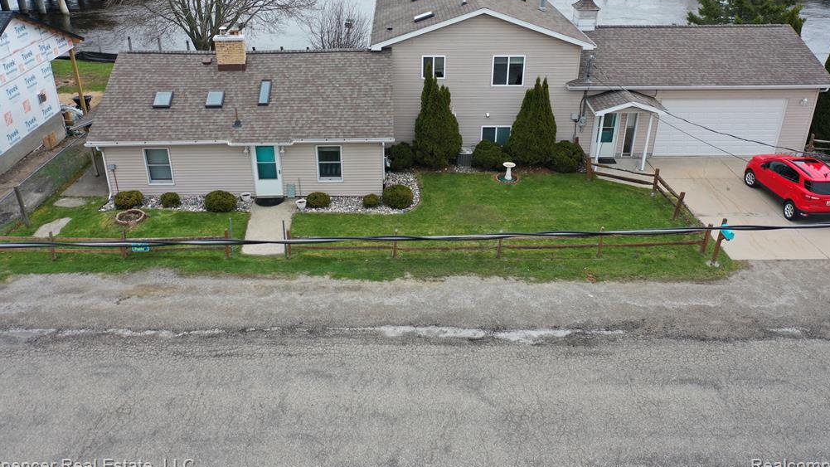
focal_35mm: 30
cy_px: 196
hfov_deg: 64.3
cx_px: 410
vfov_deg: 38.8
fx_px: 660
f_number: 2.8
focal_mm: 10.26
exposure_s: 1/640
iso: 100
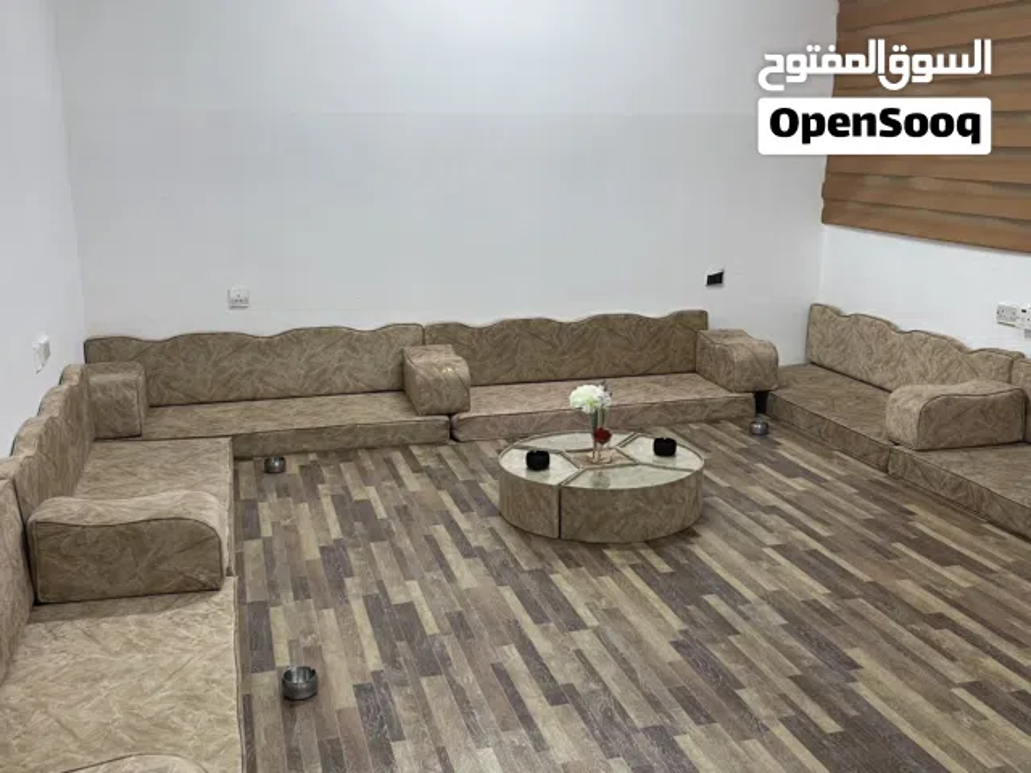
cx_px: 516
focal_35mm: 25
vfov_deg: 54.9
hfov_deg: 69.4
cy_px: 386
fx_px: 745
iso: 64
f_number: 1.6
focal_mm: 5.1
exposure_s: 1/50
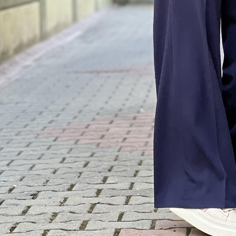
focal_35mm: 197
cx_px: 197
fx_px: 1520
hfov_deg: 8.9
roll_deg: +0.1
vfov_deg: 8.8
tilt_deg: +2.0
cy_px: -61
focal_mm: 9
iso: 50
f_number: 2.8
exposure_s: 1/121
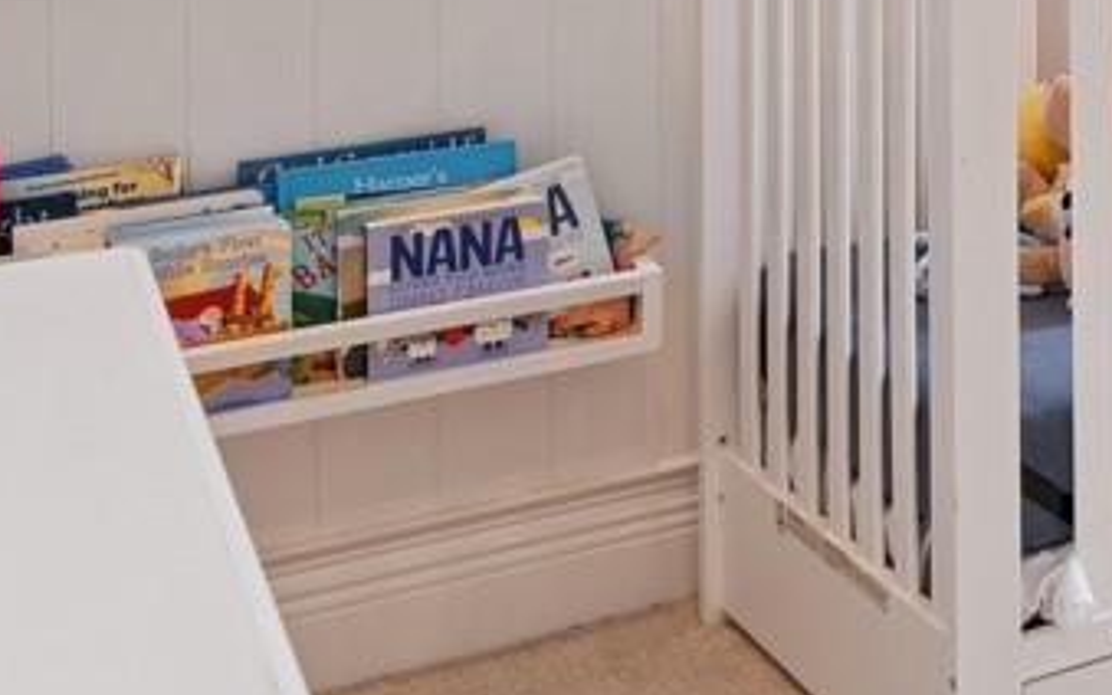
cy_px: -349
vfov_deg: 15.6
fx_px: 2334
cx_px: 1958
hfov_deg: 20.1
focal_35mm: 77
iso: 200
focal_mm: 16
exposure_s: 1/1.67
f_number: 8
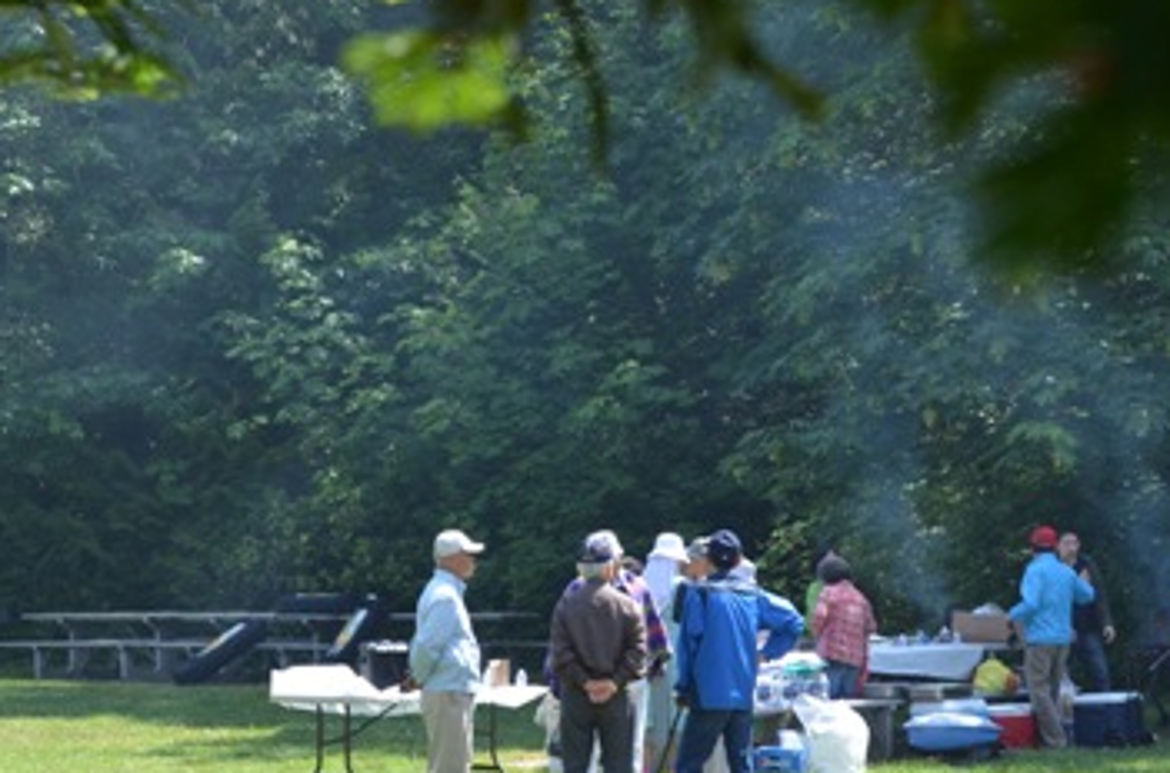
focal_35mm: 104
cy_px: 500
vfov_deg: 13.1
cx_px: 463
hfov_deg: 19.7
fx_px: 3371
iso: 200
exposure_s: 1/200
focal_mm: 38
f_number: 8
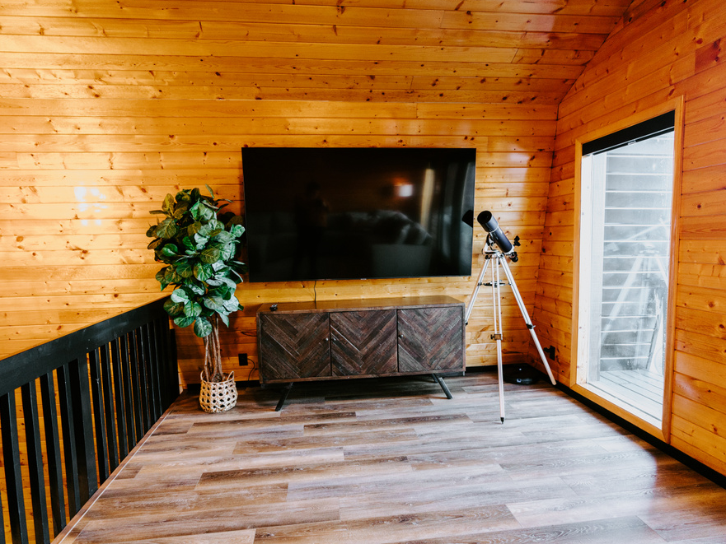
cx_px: 362
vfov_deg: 68.7
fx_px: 399
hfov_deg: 84.7
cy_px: 278
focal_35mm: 19
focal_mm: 17
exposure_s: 1/125
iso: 400
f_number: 2.8
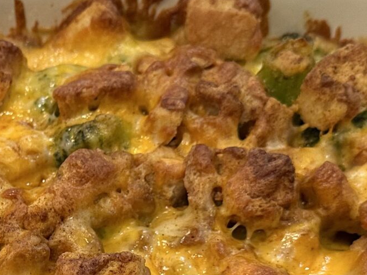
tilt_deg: -59.1
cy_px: 313
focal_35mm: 92
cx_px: -7
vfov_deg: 15.6
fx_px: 975
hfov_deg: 20.6
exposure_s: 1/60
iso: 200
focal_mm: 6.86
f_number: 1.78
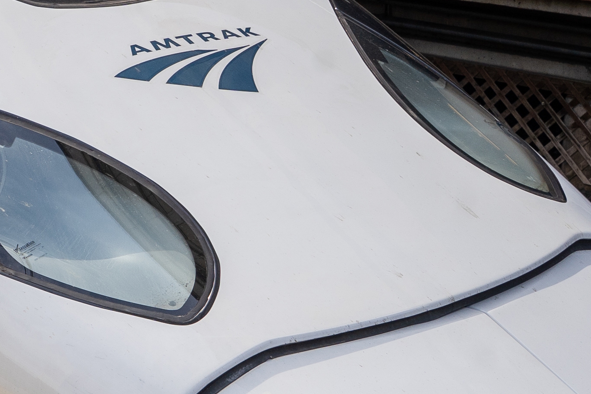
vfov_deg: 13.0
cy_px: 56
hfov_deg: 17.3
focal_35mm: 105
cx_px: -327
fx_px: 1724
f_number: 9
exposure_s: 1/160
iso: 160
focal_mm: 24
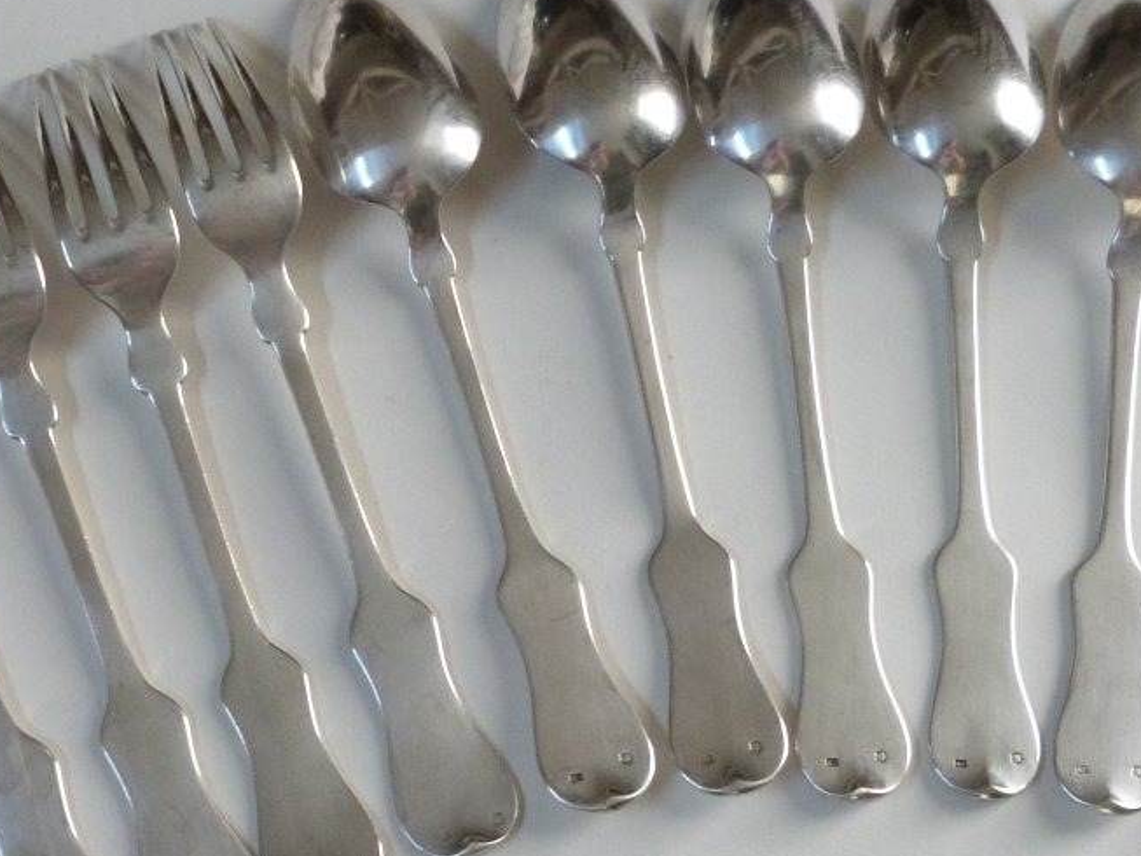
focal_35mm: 68
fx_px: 2242
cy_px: 536
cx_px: 439
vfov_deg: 21.6
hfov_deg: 28.5
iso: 400
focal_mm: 6.5
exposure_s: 1/30
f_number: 3.1
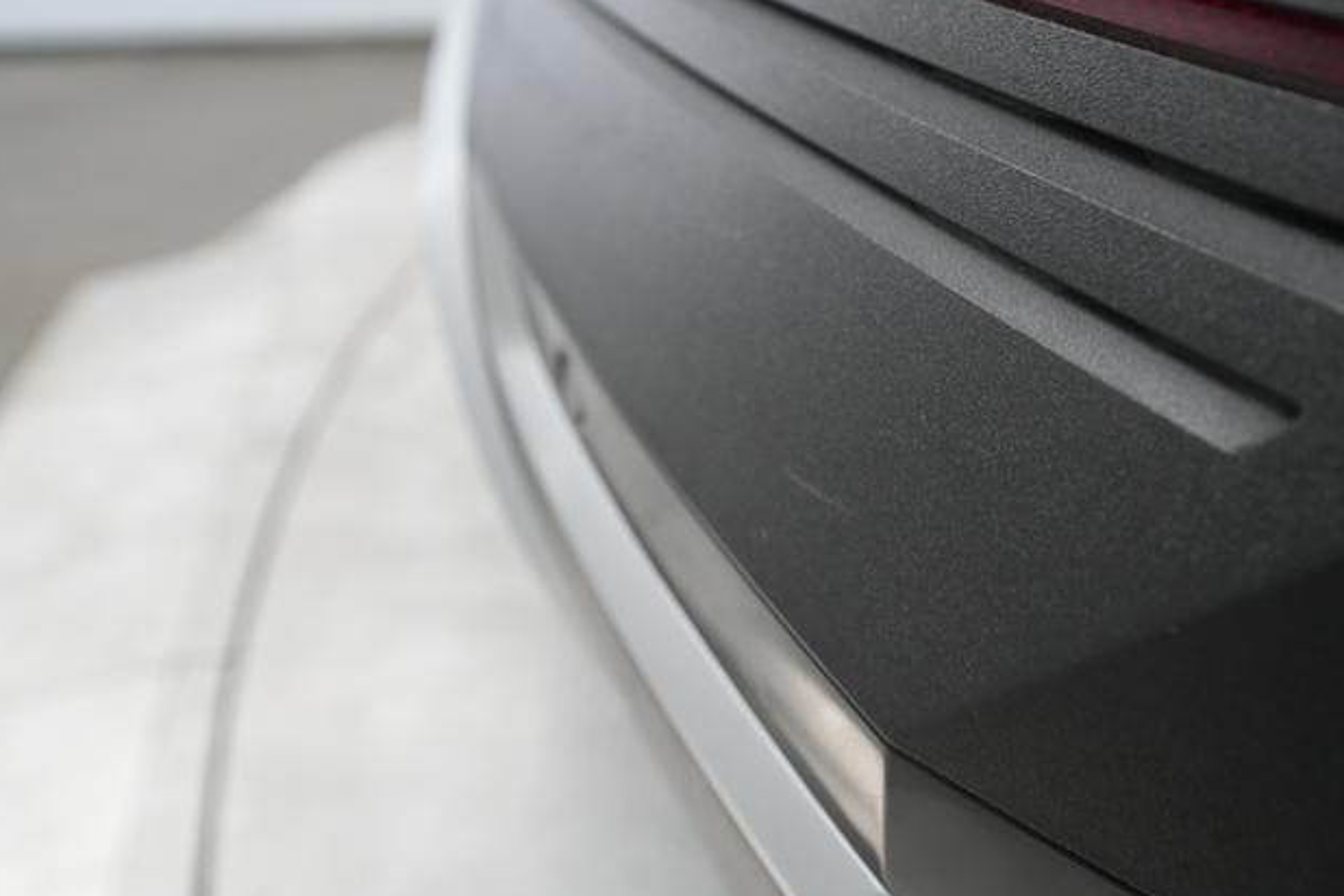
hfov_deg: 63.7
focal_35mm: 29
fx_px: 1083
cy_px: 444
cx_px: 685
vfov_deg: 45.0
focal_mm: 28
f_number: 5.6
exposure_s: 1/100
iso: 4000
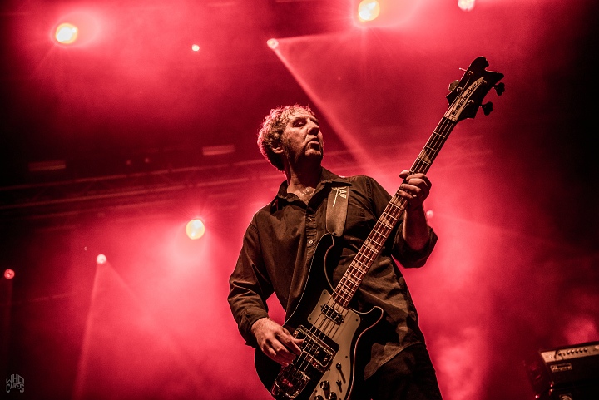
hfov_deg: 44.5
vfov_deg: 30.6
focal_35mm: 44
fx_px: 733
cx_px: 300
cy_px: 200
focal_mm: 44
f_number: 2.8
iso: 1250
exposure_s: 1/80
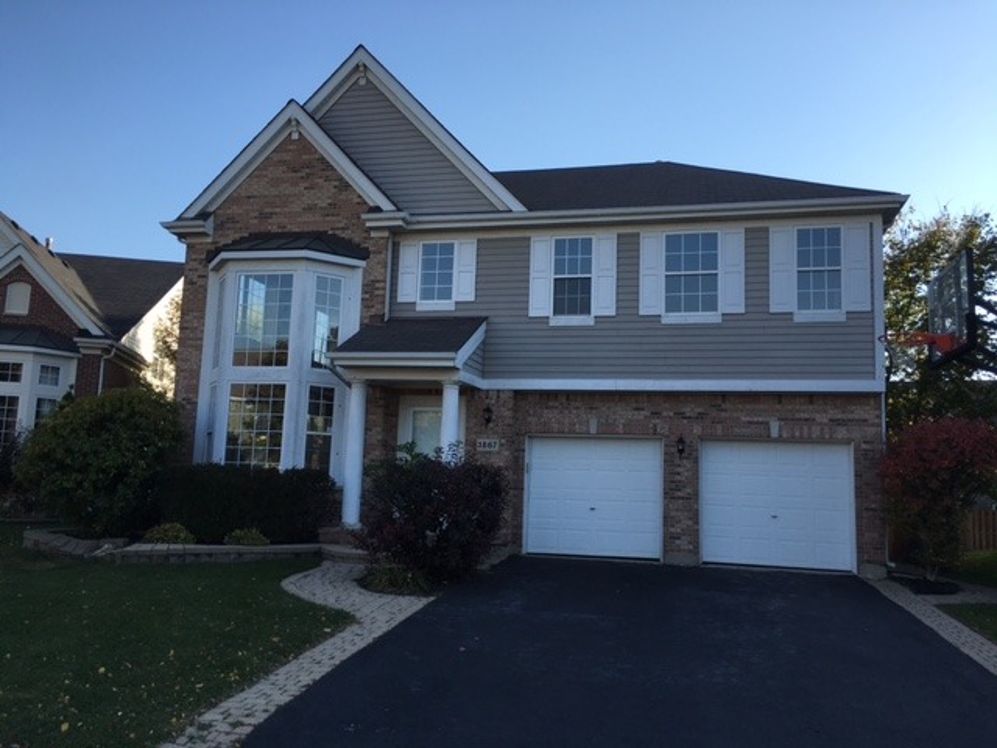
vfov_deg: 48.2
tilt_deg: +7.4
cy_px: 374
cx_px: 498
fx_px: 835
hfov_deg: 61.7
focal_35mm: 29
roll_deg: -2.6
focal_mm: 4.15
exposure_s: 1/845
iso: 25
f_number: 2.2
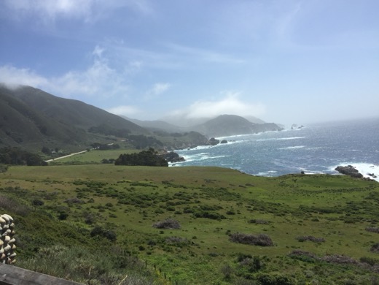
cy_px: 142
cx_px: 190
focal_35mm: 29
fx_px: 318
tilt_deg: -3.0
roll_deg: +5.6
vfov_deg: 48.2
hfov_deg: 61.7
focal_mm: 4.15
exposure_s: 1/3300
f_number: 2.2
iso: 32
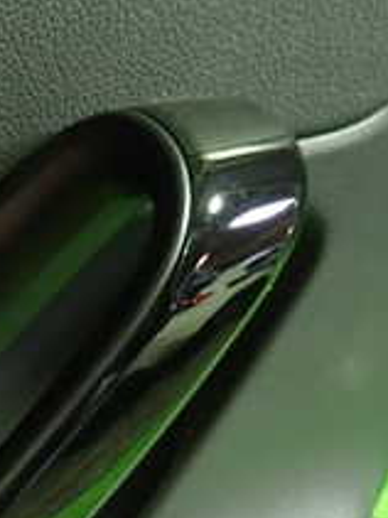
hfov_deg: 18.2
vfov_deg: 26.5
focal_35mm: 71
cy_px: 471
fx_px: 1062
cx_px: -206
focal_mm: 4.5
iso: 640
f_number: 2
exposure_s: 1/30
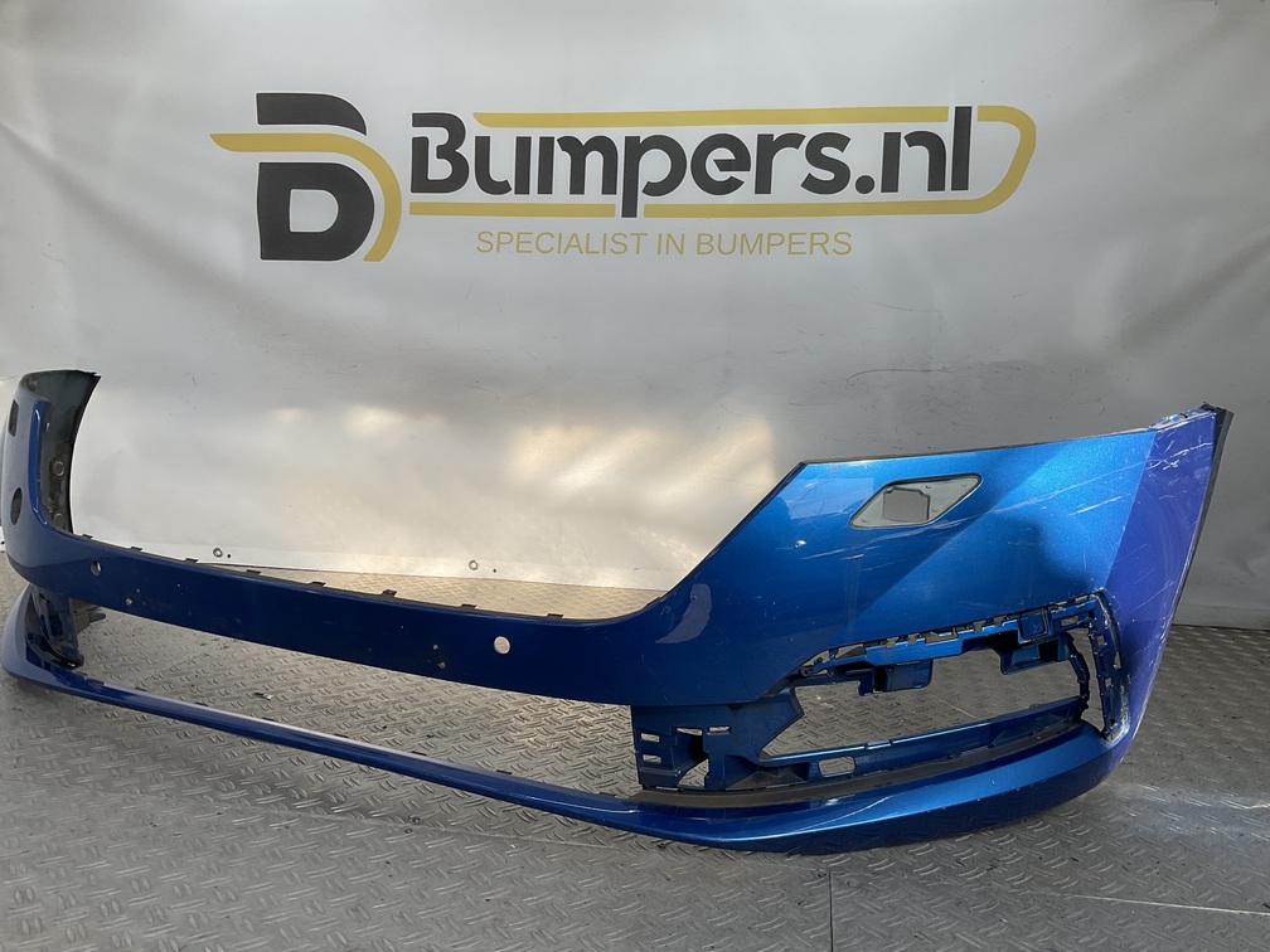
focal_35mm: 29
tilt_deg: -7.3
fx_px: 1064
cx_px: 635
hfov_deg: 61.7
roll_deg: -2.5
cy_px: 476
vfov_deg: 48.2
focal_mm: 3
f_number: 1.8
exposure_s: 1/593
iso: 16
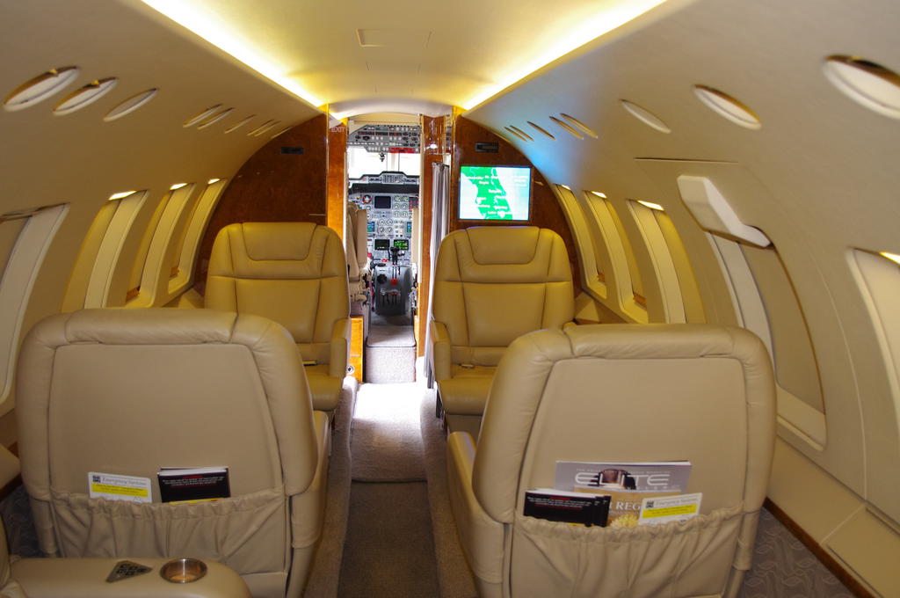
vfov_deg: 42.2
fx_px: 774
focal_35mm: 31
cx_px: 450
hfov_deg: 60.3
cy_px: 299
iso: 800
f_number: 4
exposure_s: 1/30
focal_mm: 21.25
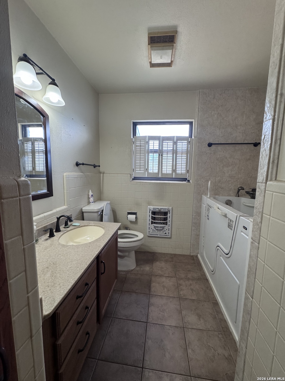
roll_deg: -0.8
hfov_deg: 85.7
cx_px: 142
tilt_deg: -6.7
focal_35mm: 14
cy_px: 190
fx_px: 154
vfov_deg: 102.1
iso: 250
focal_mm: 2.22
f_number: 2.2
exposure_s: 1/120
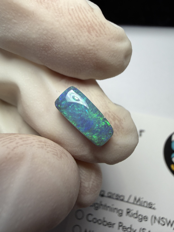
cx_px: 87
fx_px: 174
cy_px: 116
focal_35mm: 26
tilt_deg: -65.3
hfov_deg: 53.1
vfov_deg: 67.3
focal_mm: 2.22
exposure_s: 1/100
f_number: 2.2
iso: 32
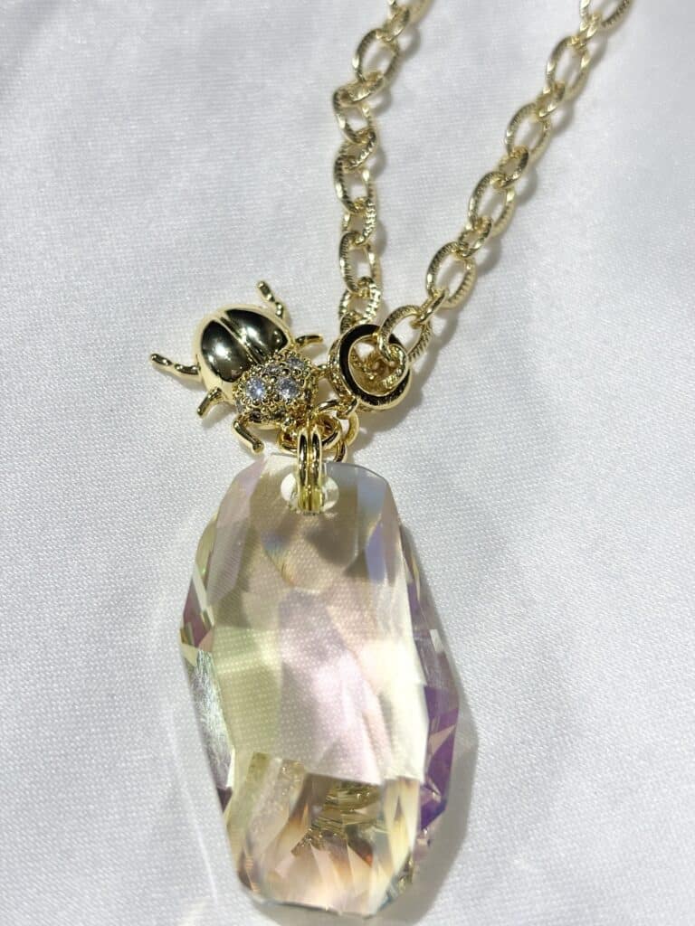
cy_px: 463
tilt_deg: -65.4
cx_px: 348
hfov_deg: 28.0
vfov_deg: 36.8
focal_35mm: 52
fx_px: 1392
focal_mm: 5.96
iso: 32
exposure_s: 1/366
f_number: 1.6
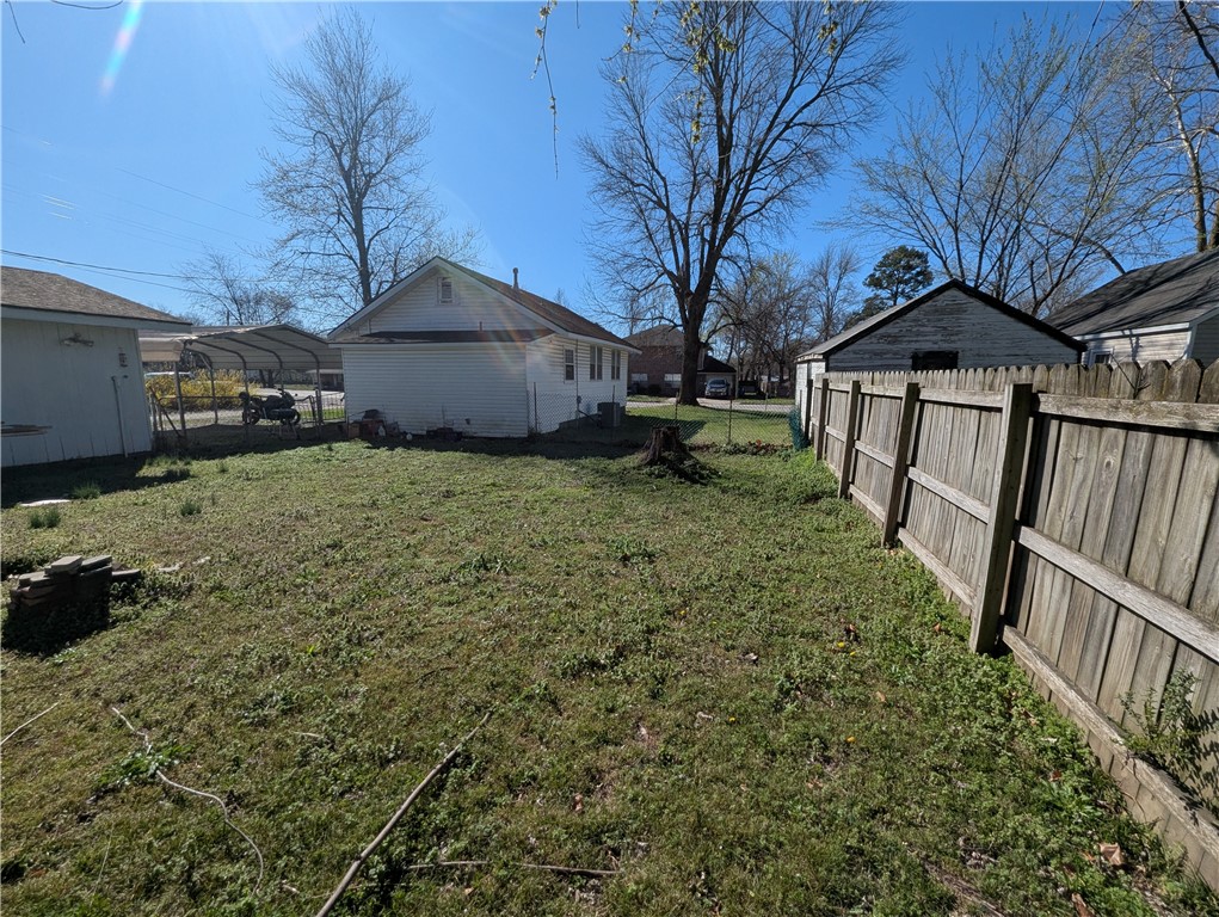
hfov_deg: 106.1
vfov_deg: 90.0
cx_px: 610
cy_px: 458
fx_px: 458
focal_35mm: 13
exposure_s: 1/2114
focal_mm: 1.95
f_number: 2.2
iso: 48
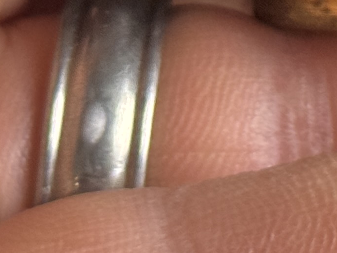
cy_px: -265
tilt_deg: -29.0
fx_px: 2746
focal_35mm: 282
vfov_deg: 5.2
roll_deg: +0.5
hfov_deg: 7.0
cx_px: 429
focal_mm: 6.76
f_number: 1.78
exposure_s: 1/40
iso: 400
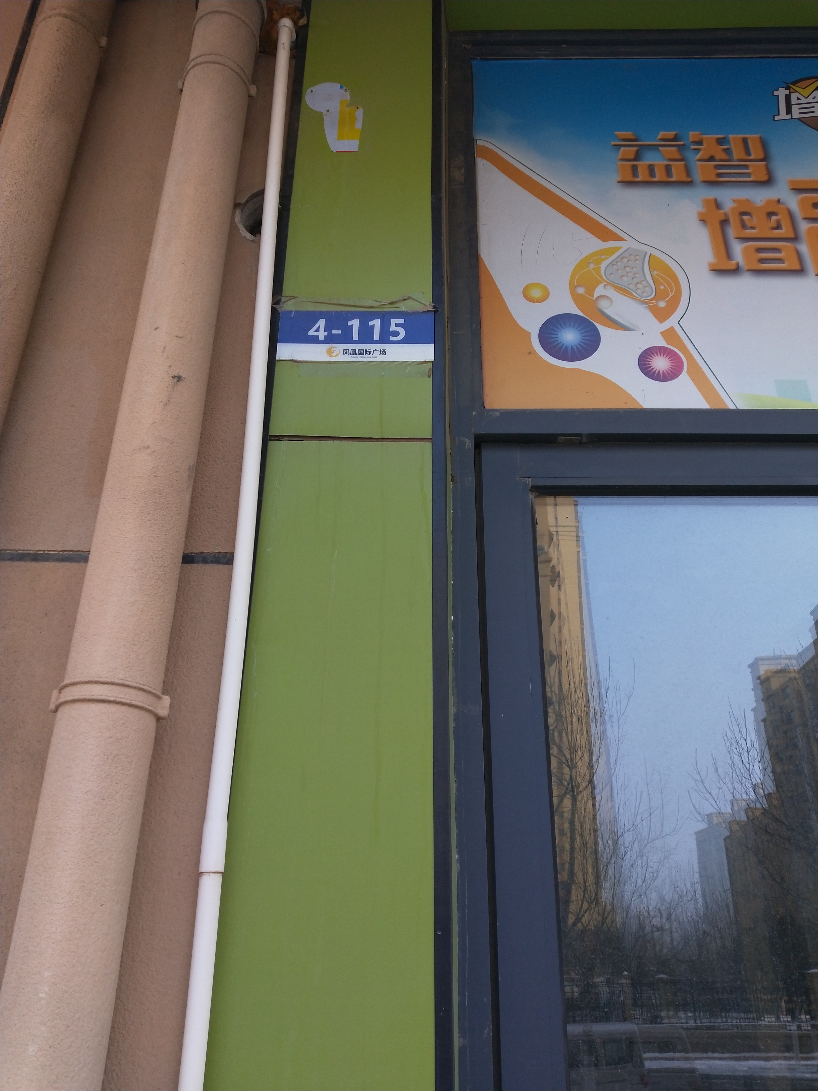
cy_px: 546
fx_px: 725
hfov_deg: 58.9
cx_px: 409
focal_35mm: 23
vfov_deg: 73.9
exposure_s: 1/369
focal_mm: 3.99
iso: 33
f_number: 1.7
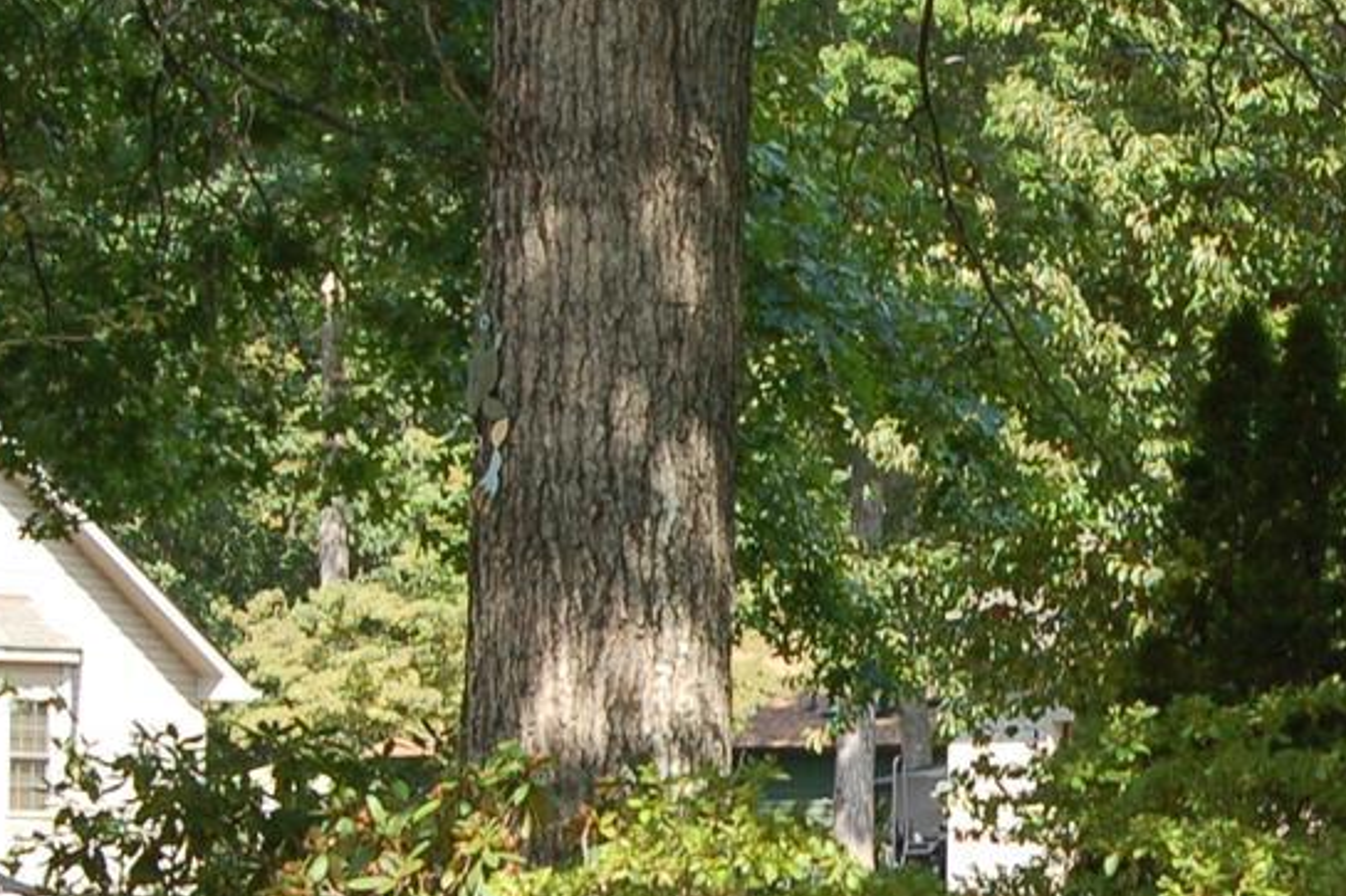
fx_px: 7174
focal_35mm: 192
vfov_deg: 7.1
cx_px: 1193
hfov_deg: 10.7
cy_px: 640
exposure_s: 1/200
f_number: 7.1
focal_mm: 34
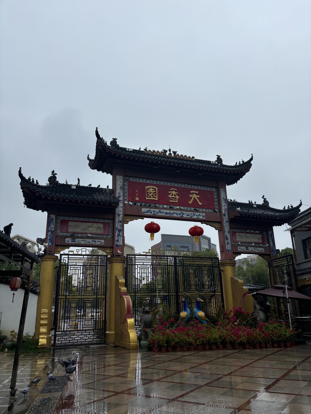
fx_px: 311
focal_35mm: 26
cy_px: 207
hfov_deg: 53.1
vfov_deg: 67.3
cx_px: 156
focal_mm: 5.96
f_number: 1.6
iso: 50
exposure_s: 1/1477
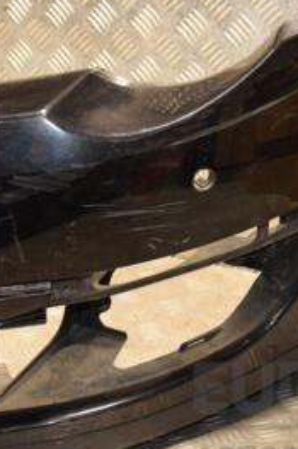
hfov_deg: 15.3
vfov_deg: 22.8
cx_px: 162
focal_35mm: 89
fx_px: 1106
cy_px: 160
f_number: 5
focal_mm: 26
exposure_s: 1/100
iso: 800
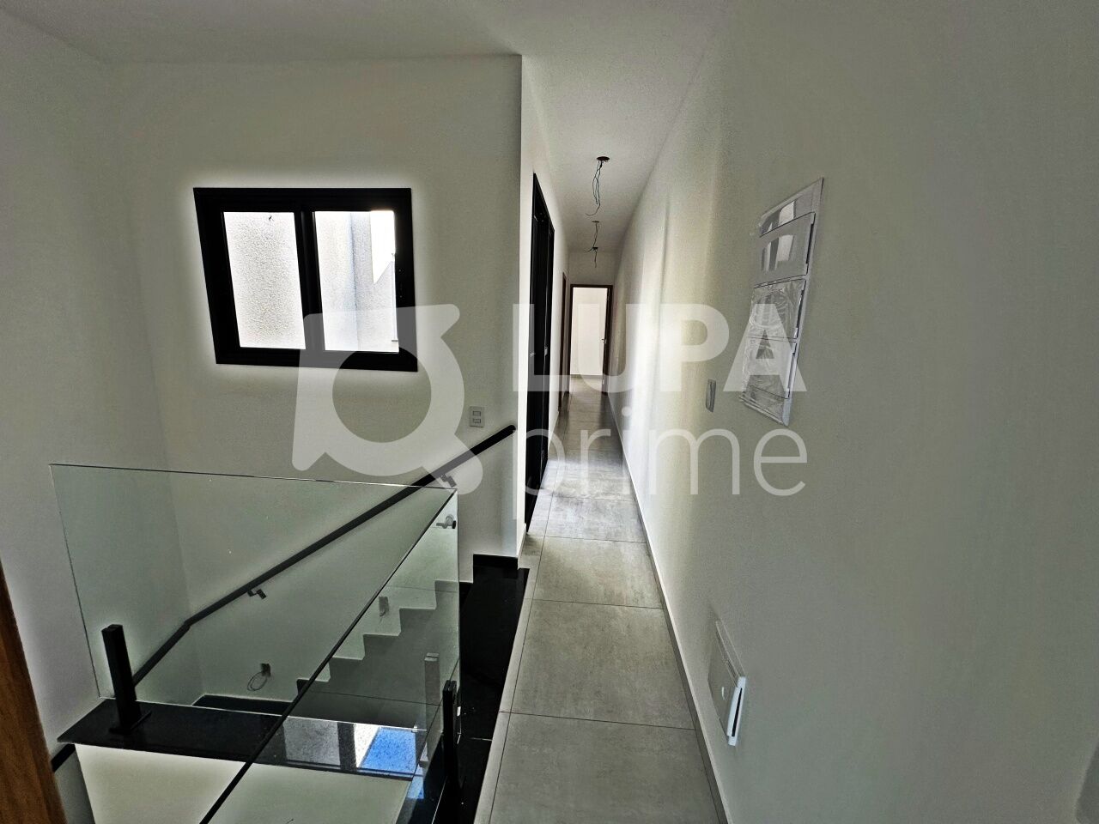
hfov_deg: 102.1
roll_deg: -1.8
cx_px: 550
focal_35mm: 14
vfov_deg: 85.7
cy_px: 412
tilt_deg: -14.1
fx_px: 444
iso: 80
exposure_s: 1/99
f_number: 2.2
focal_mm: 2.22
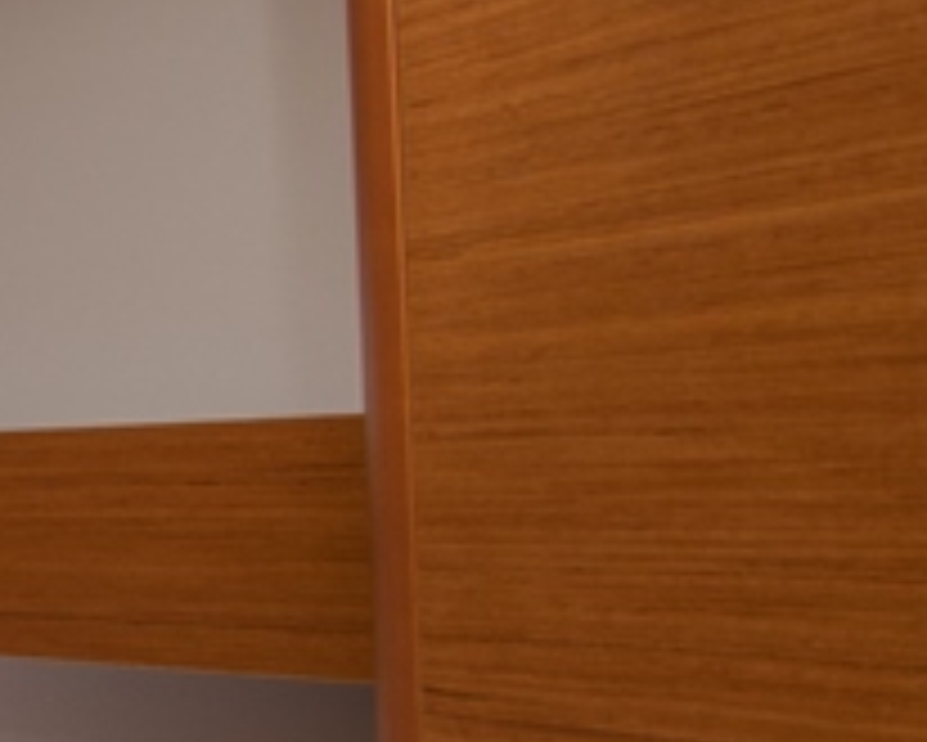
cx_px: -1364
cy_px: 438
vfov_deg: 21.8
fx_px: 1921
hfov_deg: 14.6
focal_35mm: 70
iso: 100
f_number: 11
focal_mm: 10
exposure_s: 1/15
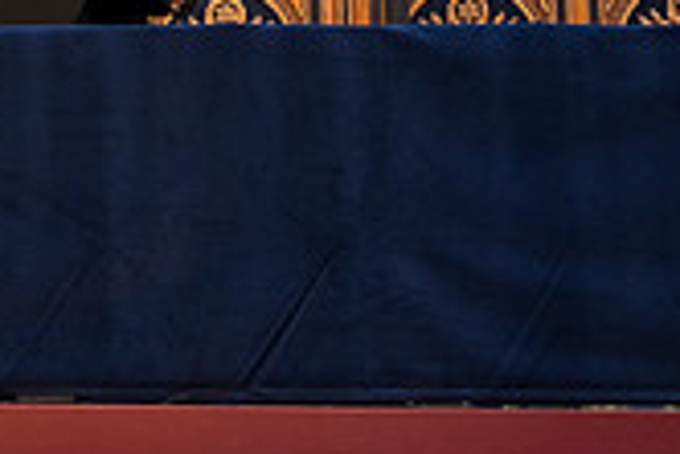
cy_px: 27
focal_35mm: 105
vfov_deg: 12.9
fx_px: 1985
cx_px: 45
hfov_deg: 19.0
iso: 400
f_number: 4
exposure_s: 1/200
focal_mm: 30
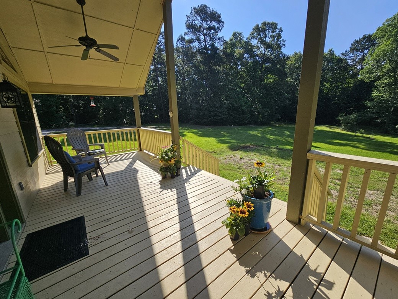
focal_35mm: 13
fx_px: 149
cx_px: 199
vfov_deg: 89.9
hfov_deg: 106.2
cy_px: 150
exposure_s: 1/1864
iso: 50
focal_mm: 2.2
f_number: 2.2
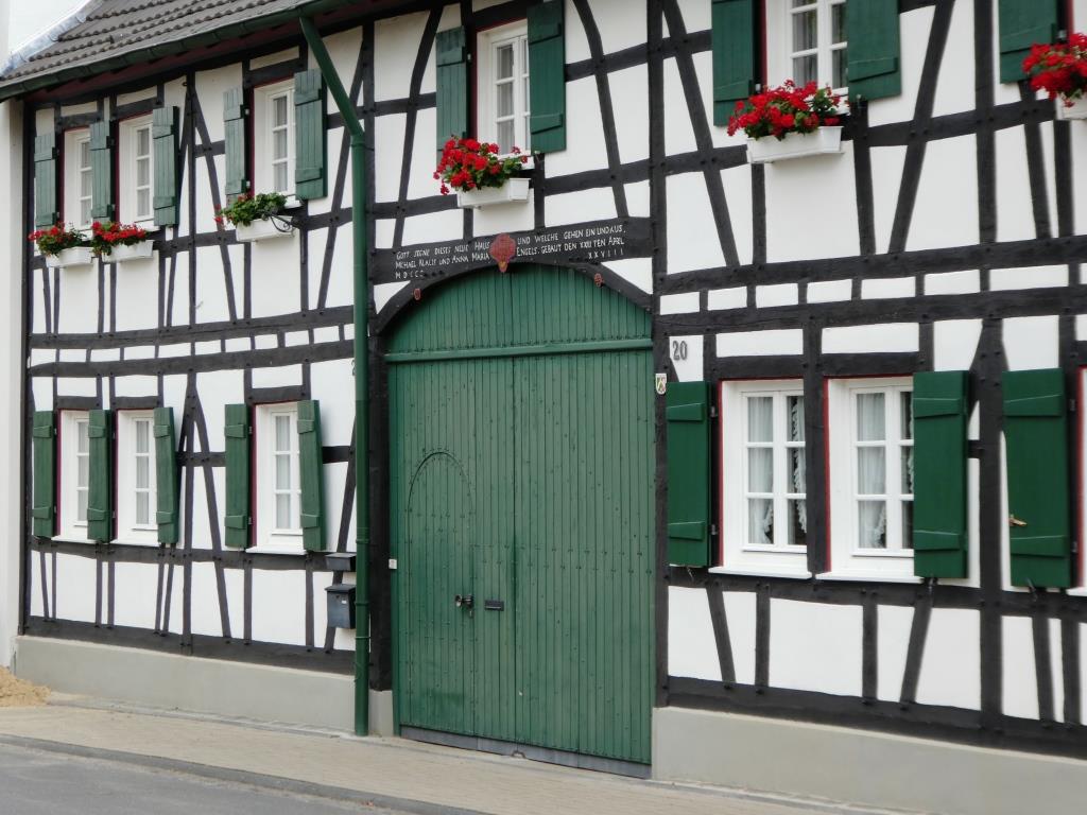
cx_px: 544
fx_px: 2826
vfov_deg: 16.4
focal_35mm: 90
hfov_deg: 21.8
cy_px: 408
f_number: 4.9
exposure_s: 1/80
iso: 80
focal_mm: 16.1
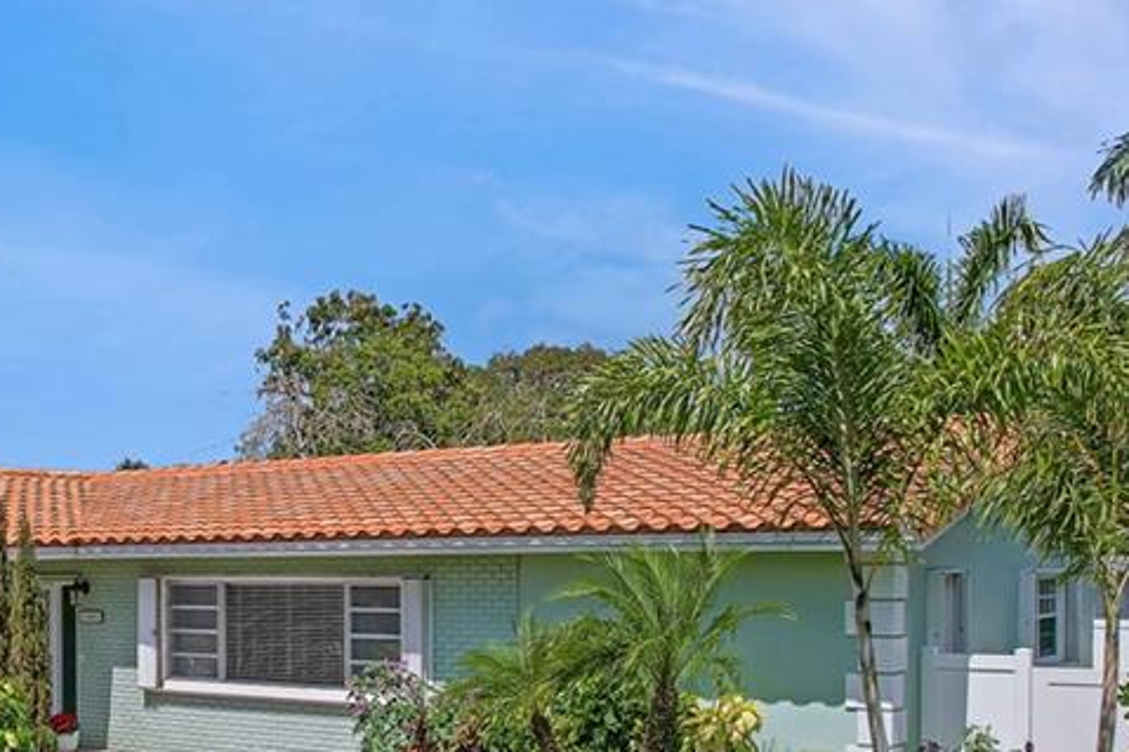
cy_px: 575
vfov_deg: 28.2
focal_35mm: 47
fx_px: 1473
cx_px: 229
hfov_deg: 40.2
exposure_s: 1/5000
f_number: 2.8
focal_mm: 8.38
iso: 130
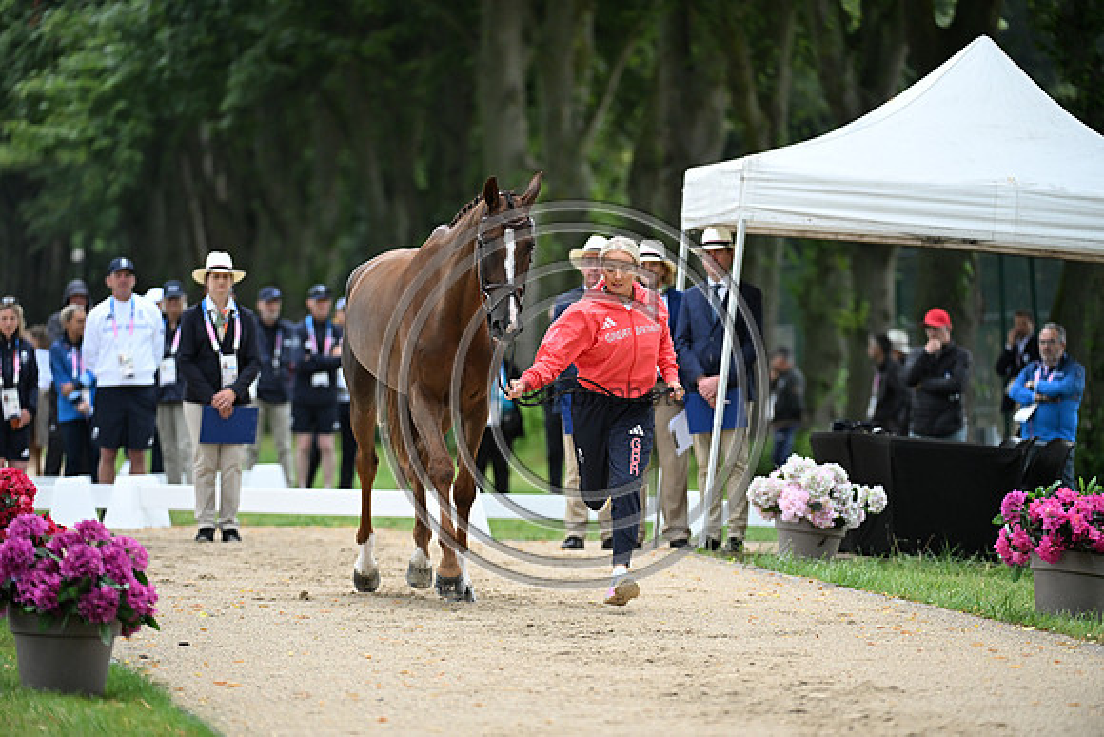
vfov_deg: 5.1
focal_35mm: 270
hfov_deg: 7.6
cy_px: 368
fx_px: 8282
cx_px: 552
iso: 2800
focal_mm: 270
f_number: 4.5
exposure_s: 1/800
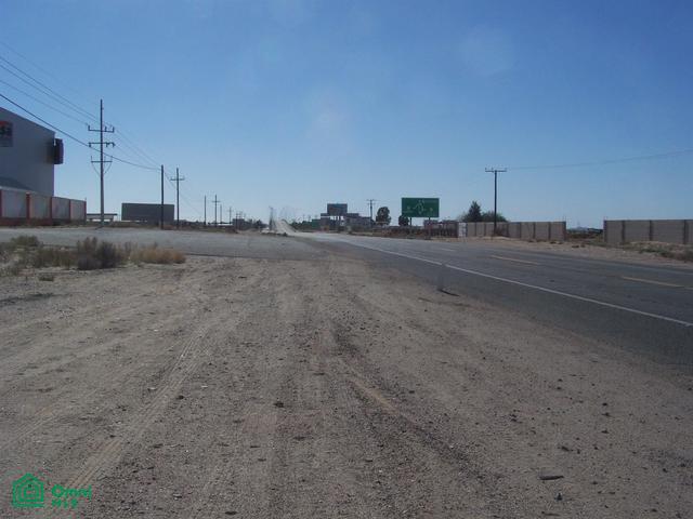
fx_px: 761
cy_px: 260
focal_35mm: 38
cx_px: 346
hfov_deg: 49.0
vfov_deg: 37.7
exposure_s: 1/640
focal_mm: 6.3
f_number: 5.6
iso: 64
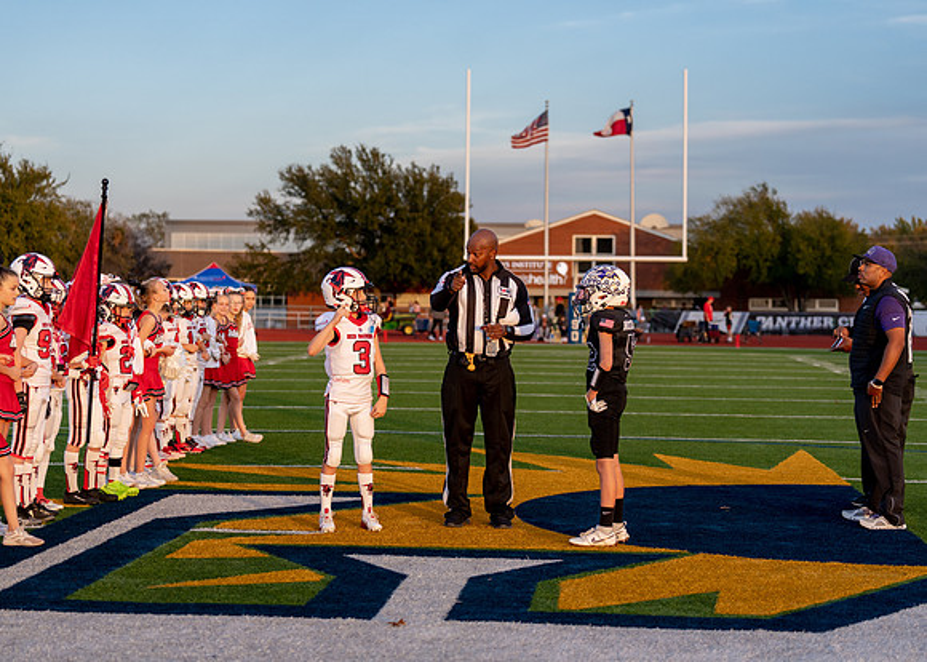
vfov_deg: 19.4
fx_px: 1931
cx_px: 464
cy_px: 331
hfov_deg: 27.0
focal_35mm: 73
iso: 500
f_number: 2.8
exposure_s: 1/1600
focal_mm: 70
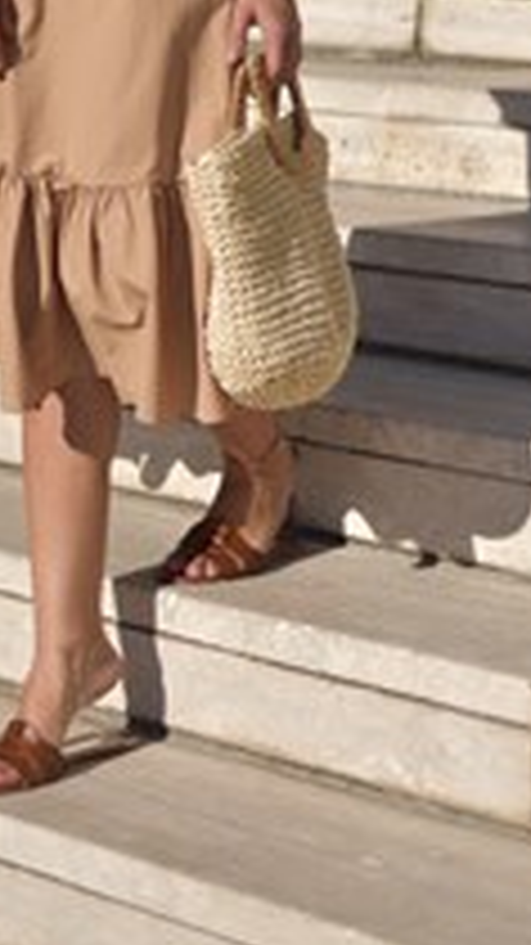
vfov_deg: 18.0
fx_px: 2906
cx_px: 72
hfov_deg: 10.4
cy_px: -14
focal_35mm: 116
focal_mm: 50
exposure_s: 1/6400
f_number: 2
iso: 80
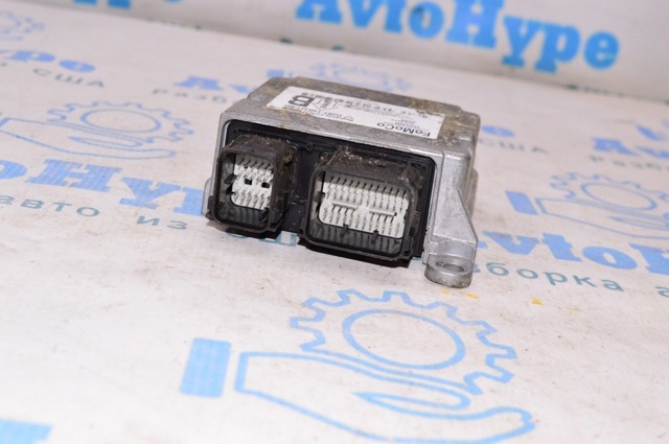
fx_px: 974
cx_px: 334
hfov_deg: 37.9
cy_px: 222
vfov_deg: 25.7
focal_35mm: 52
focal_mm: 35
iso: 1600
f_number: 8
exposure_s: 1/125
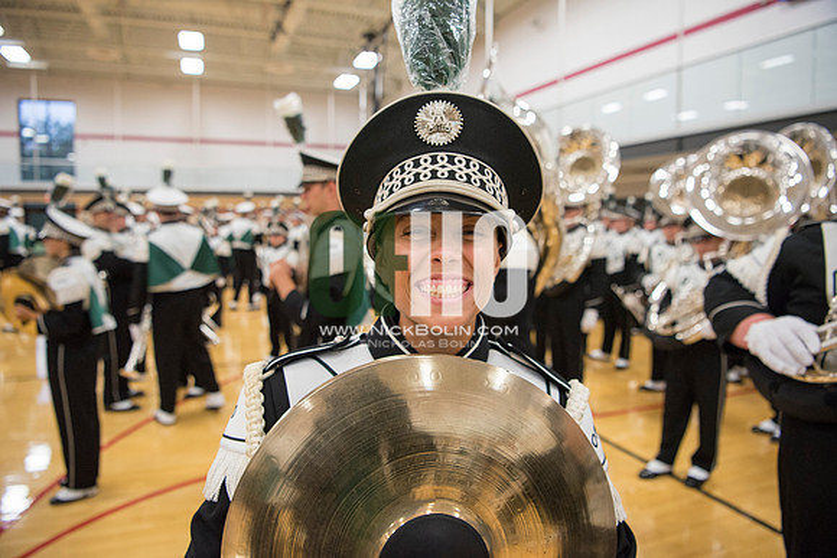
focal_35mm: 24
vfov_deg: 53.2
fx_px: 558
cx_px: 418
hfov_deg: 73.7
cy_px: 279
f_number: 3.2
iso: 2000
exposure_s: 1/320
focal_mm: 24
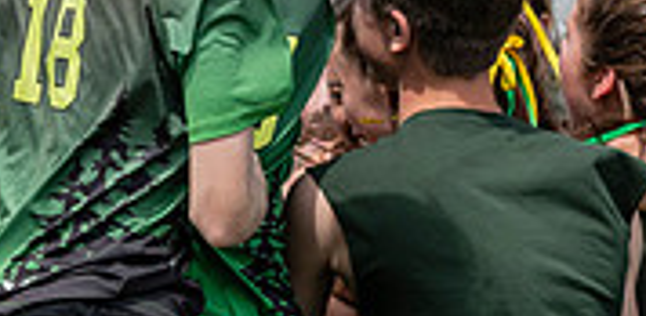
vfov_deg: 0.6
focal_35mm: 1683
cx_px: 144
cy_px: 143
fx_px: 27967
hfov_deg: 1.3
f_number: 4
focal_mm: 310
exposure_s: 1/1600
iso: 400
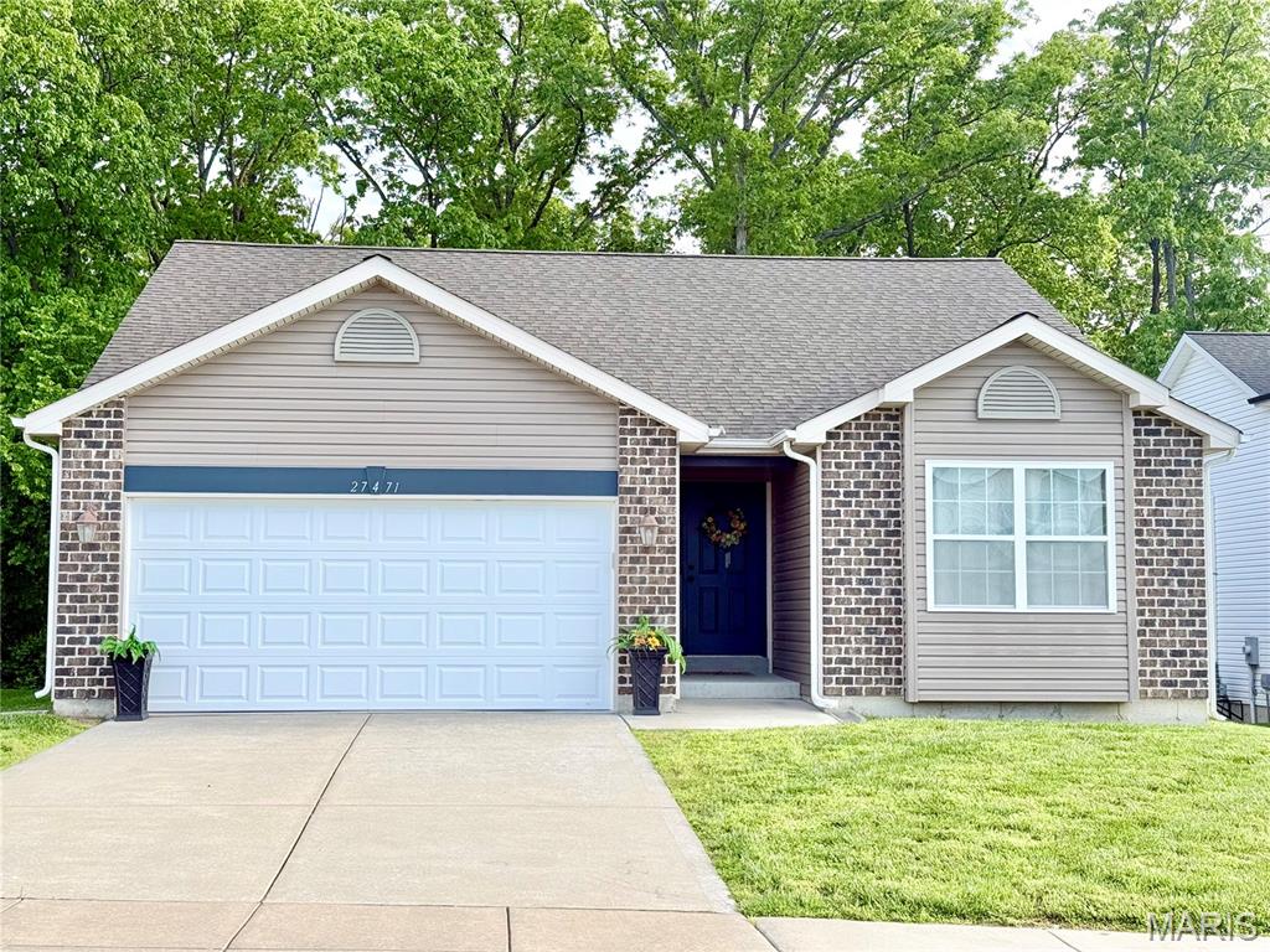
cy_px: 476
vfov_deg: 30.3
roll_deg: -0.8
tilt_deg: +4.7
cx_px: 635
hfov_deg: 39.7
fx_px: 1761
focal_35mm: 48
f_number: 1.78
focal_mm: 6.76
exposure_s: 1/1116
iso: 64
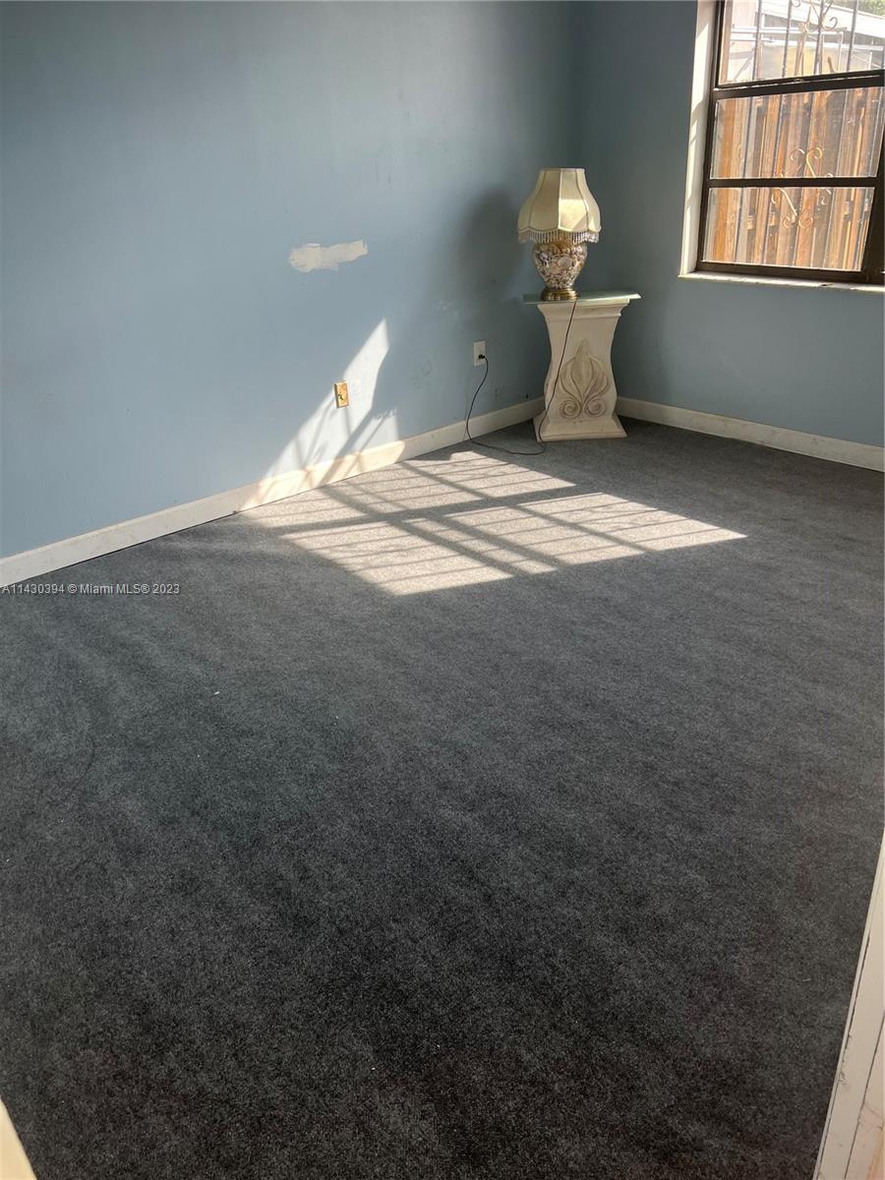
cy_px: 590
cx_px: 442
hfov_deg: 53.1
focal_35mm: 26
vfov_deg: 67.3
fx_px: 886
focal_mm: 5.7
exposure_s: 1/389
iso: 50
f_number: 1.5
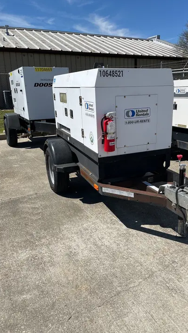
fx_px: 257
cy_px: 166
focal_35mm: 29
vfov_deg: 66.1
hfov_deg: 40.0
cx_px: 115
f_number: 1.6
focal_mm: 5.1
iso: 50
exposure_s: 1/5848
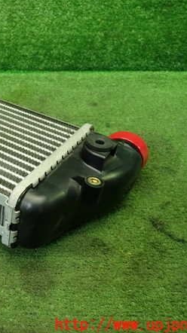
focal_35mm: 37
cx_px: -1
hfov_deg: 29.7
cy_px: 165
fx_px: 327
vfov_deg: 54.0
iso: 200
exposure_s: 1/50
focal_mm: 4.5
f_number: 2
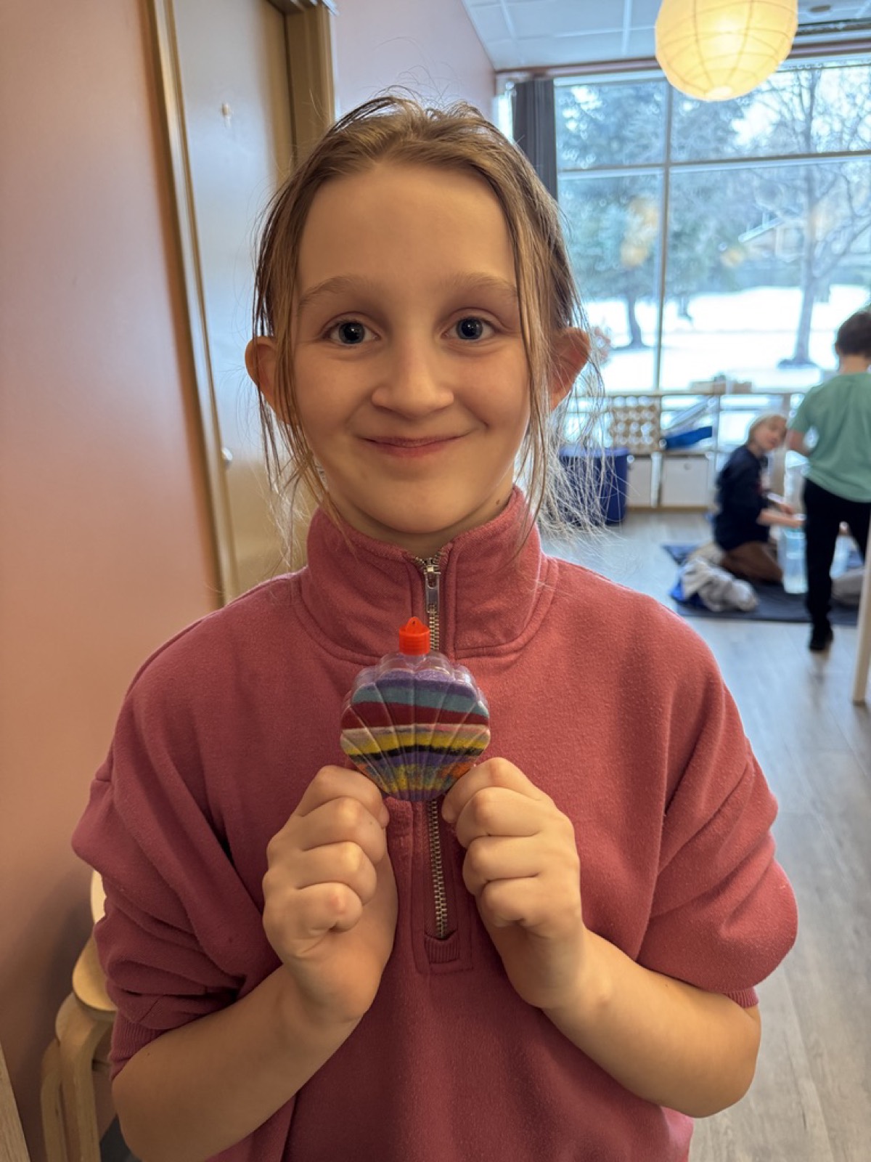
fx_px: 805
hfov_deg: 56.8
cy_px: 581
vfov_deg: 71.6
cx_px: 436
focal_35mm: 24
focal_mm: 6.76
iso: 400
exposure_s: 1/60
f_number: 1.78
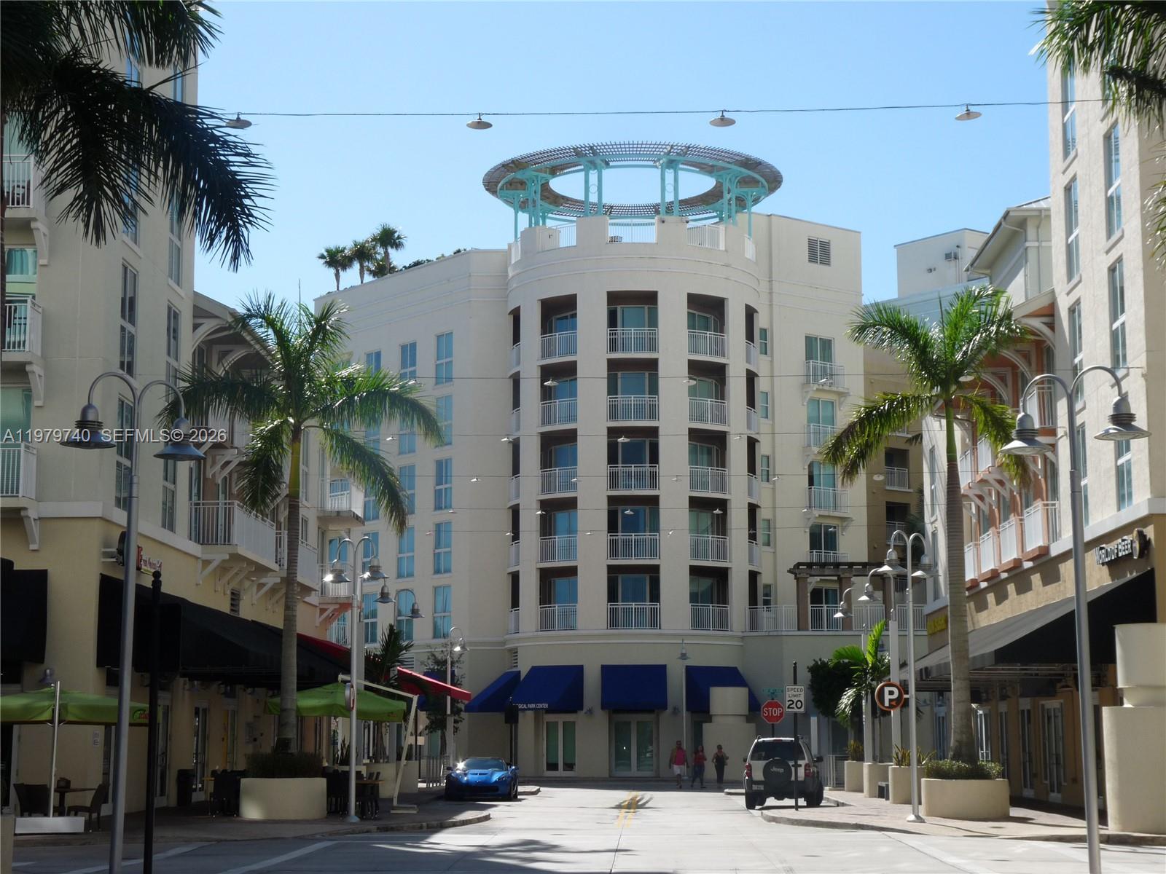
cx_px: 583
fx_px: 2189
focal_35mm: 65
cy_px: 437
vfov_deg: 22.6
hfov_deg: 29.8
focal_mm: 11.5
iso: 100
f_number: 5.6
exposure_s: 1/400
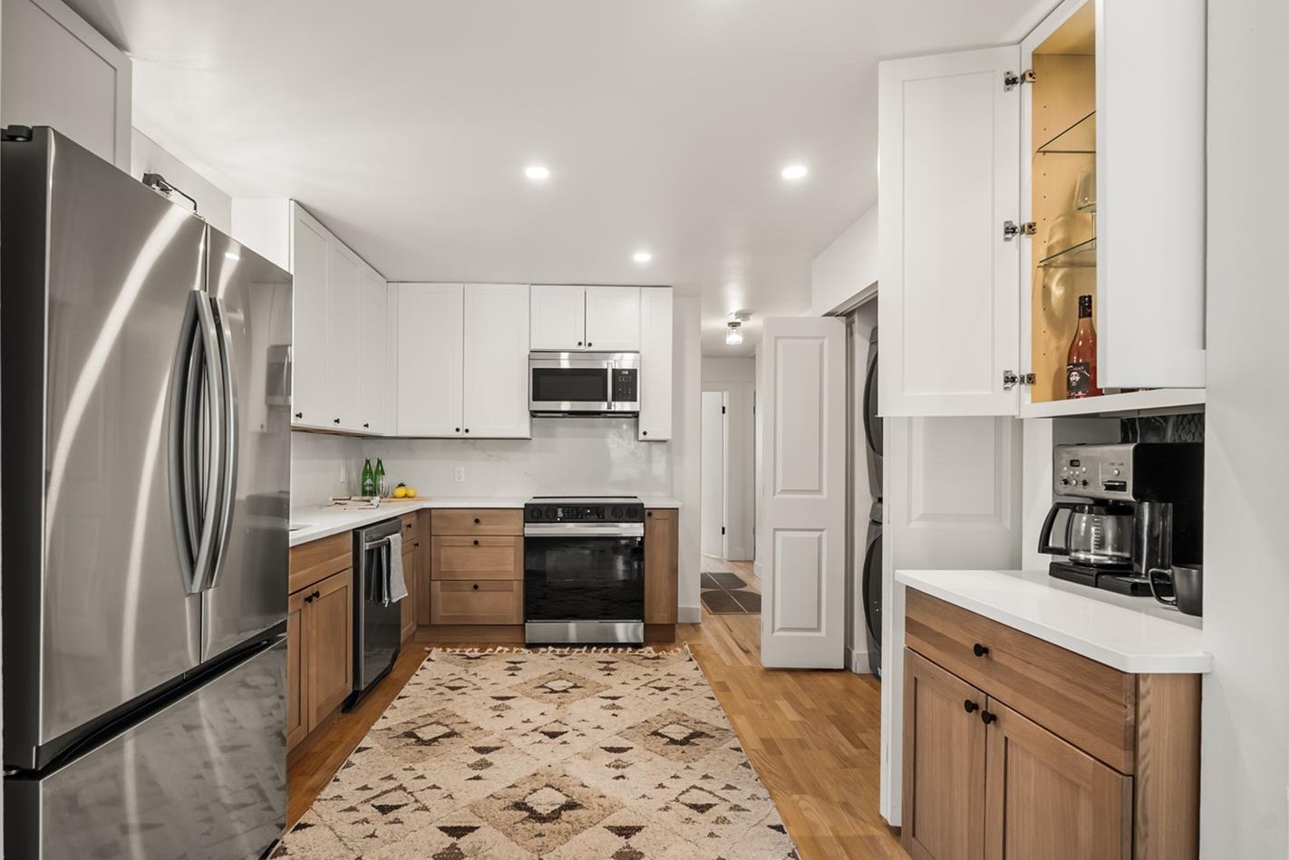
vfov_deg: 65.7
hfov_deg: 88.1
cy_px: 460
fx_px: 665
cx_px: 602
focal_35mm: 19
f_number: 8
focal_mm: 16.5
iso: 200
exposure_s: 1/2
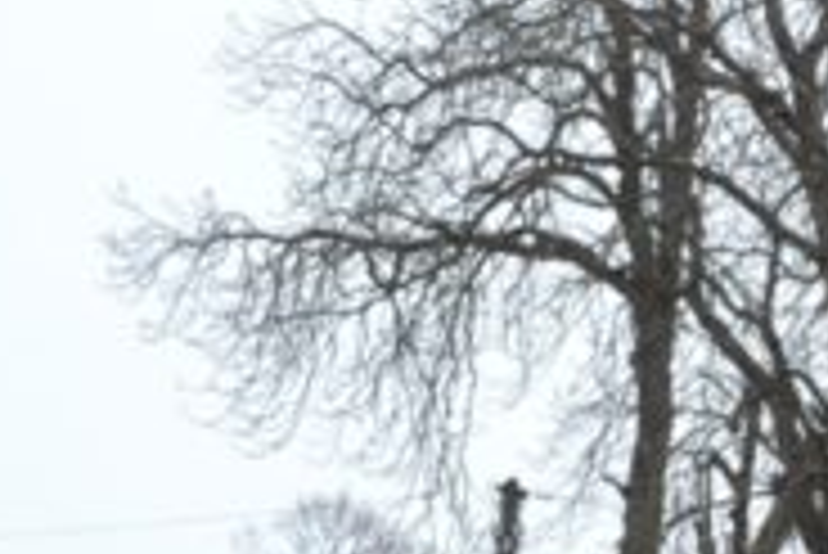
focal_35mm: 169
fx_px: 3892
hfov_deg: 11.9
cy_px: 396
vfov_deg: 8.1
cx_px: 1022
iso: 400
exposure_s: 1/200
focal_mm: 27
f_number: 13
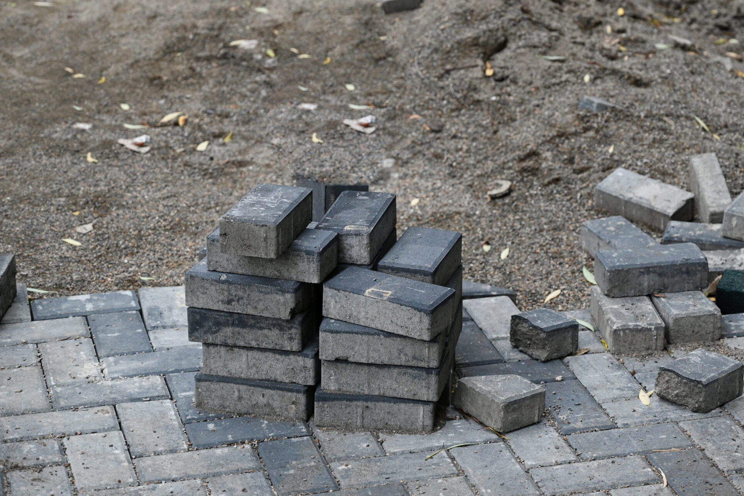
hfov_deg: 21.8
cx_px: 479
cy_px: 185
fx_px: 1922
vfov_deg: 14.7
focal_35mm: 93
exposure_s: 1/125
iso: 1100
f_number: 4
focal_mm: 70
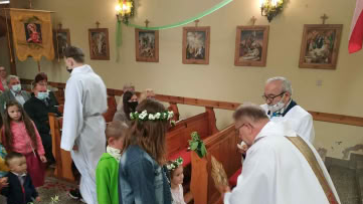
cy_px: 143
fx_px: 279
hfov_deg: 66.0
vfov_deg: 39.5
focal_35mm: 29
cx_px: 195
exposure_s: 1/25
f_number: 1.9
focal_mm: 3.94
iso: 250
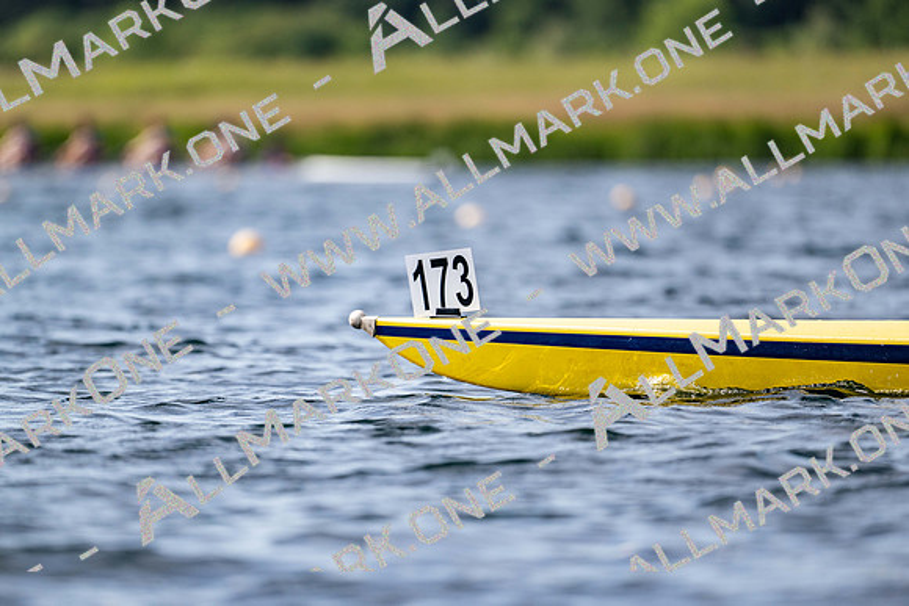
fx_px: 10102
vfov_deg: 3.4
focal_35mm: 400
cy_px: 303
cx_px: 454
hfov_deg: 5.2
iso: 250
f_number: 4.5
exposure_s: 1/2500
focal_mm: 400
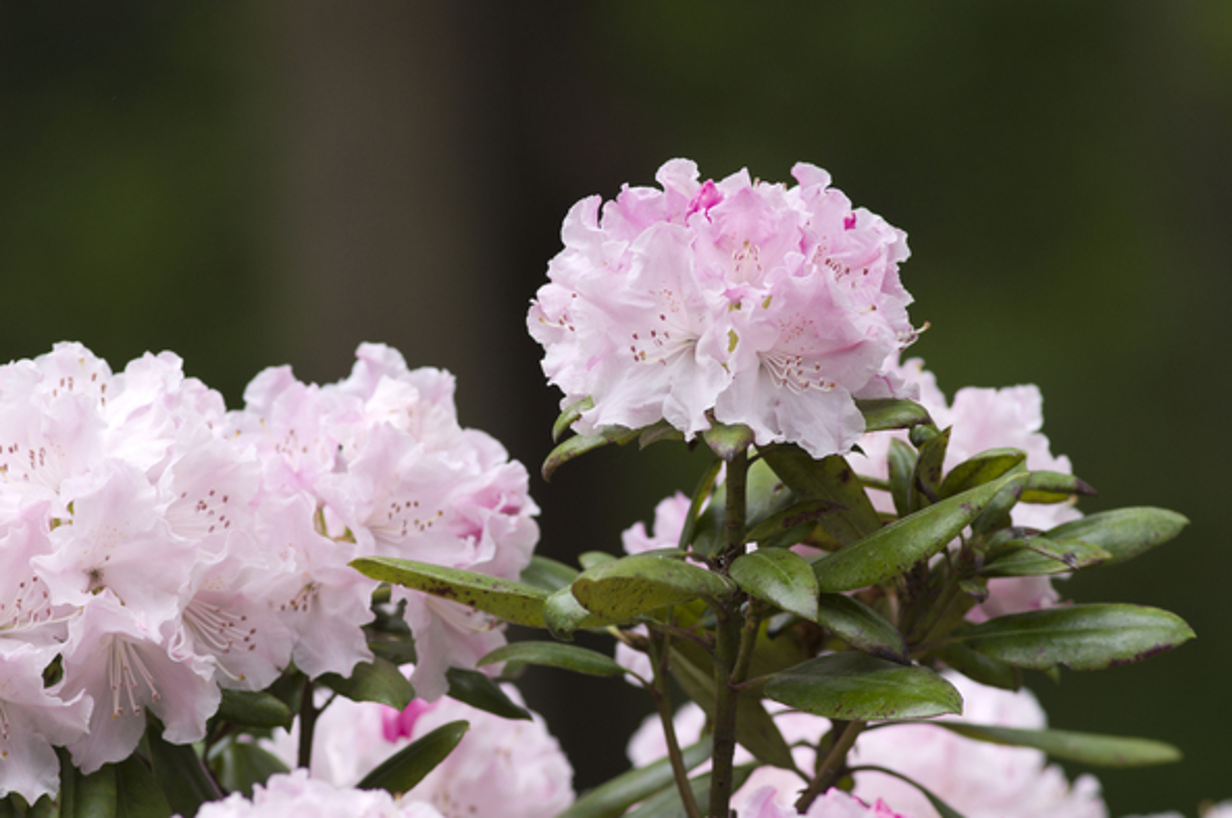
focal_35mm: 300
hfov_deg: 6.9
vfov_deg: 4.6
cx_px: 616
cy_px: 409
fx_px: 10253
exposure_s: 1/500
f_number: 4.5
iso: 400
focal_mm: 200
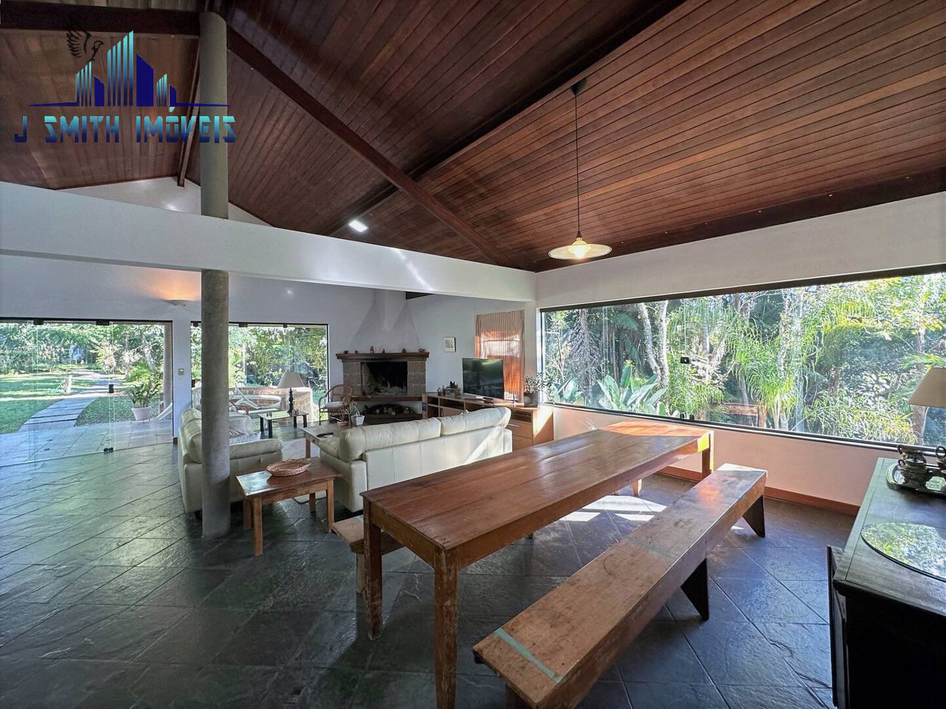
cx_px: 473
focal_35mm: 14
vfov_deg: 85.6
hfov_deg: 102.1
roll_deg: +0.0
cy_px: 354
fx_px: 382
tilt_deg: -0.5
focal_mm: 2.22
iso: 125
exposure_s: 1/120
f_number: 2.2
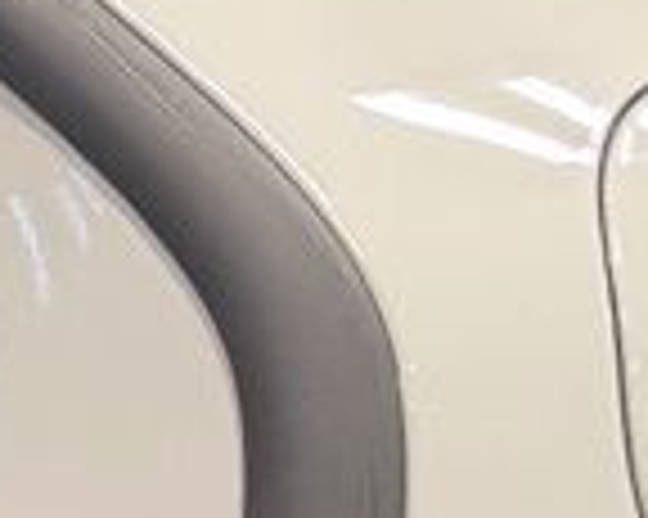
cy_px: 509
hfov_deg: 8.9
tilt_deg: -20.4
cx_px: -1426
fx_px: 3201
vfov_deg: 9.2
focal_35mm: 167
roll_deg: +0.1
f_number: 1.78
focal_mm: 6.76
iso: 200
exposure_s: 1/120
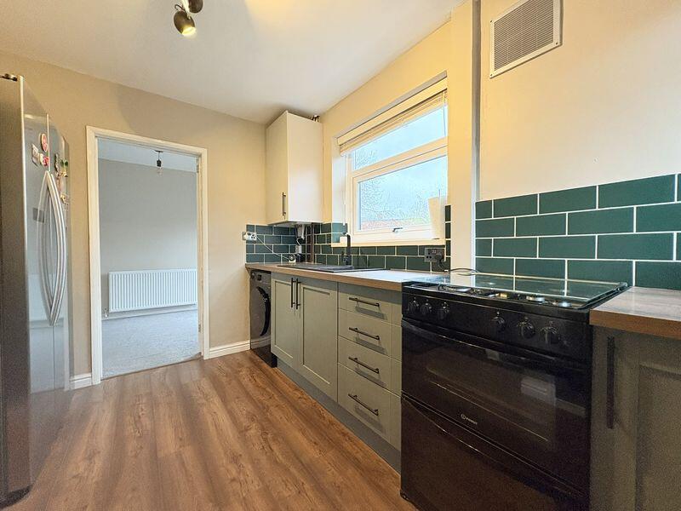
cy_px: 256
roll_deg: +1.0
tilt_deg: +0.6
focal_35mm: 14
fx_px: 275
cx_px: 340
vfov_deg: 85.7
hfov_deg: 102.1
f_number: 2.2
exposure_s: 1/60
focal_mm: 2.22
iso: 250
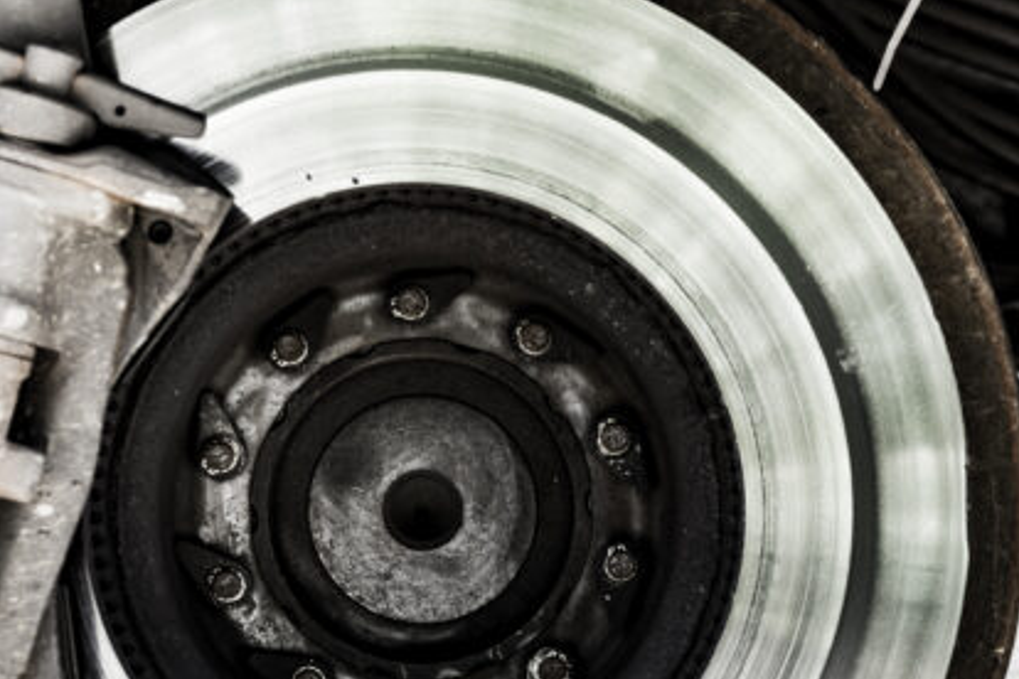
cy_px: 582
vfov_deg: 17.3
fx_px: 2208
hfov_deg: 25.9
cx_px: 647
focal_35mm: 78
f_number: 2.8
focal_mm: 42
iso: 100
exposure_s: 1/40
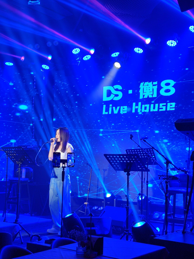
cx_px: 97
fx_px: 404
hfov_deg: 27.0
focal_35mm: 54
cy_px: 130
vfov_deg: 35.5
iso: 120
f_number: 1.69
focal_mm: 6.72
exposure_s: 1/100
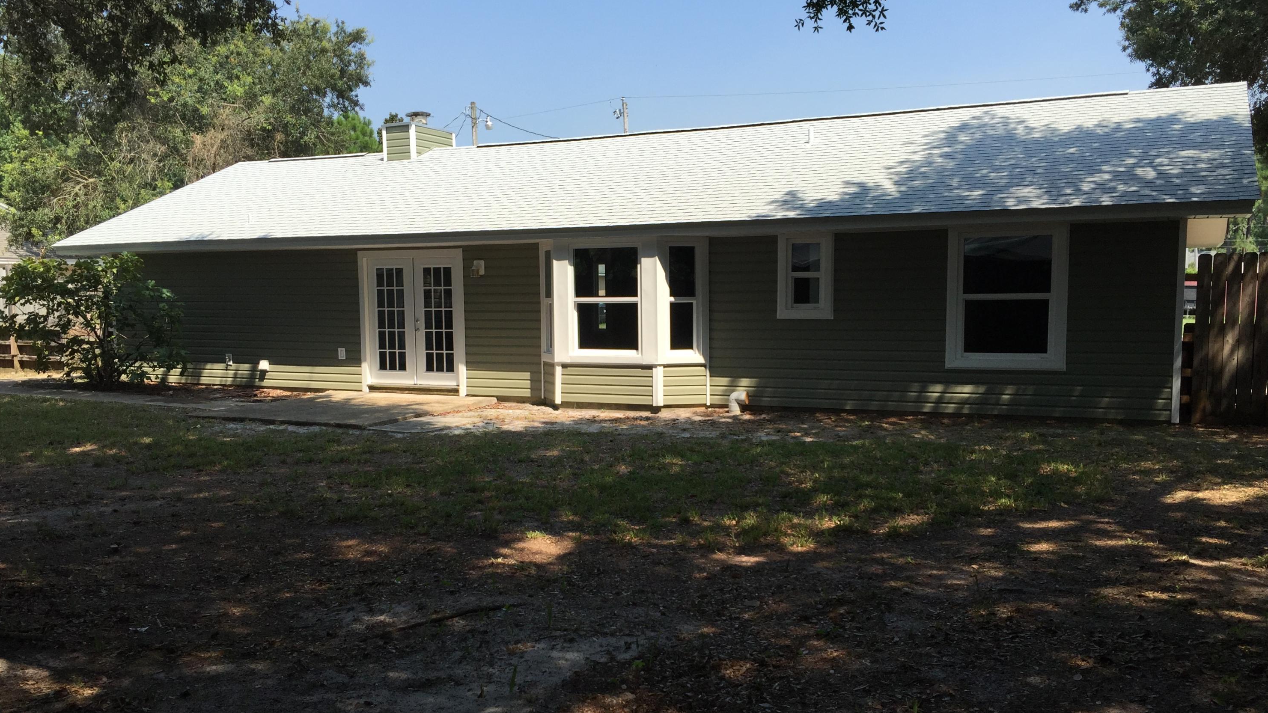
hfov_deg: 61.0
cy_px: 419
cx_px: 634
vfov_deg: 36.6
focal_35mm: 32
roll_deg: +0.2
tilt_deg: -7.1
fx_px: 1076
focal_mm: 4.15
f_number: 2.2
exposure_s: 1/1163
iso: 32
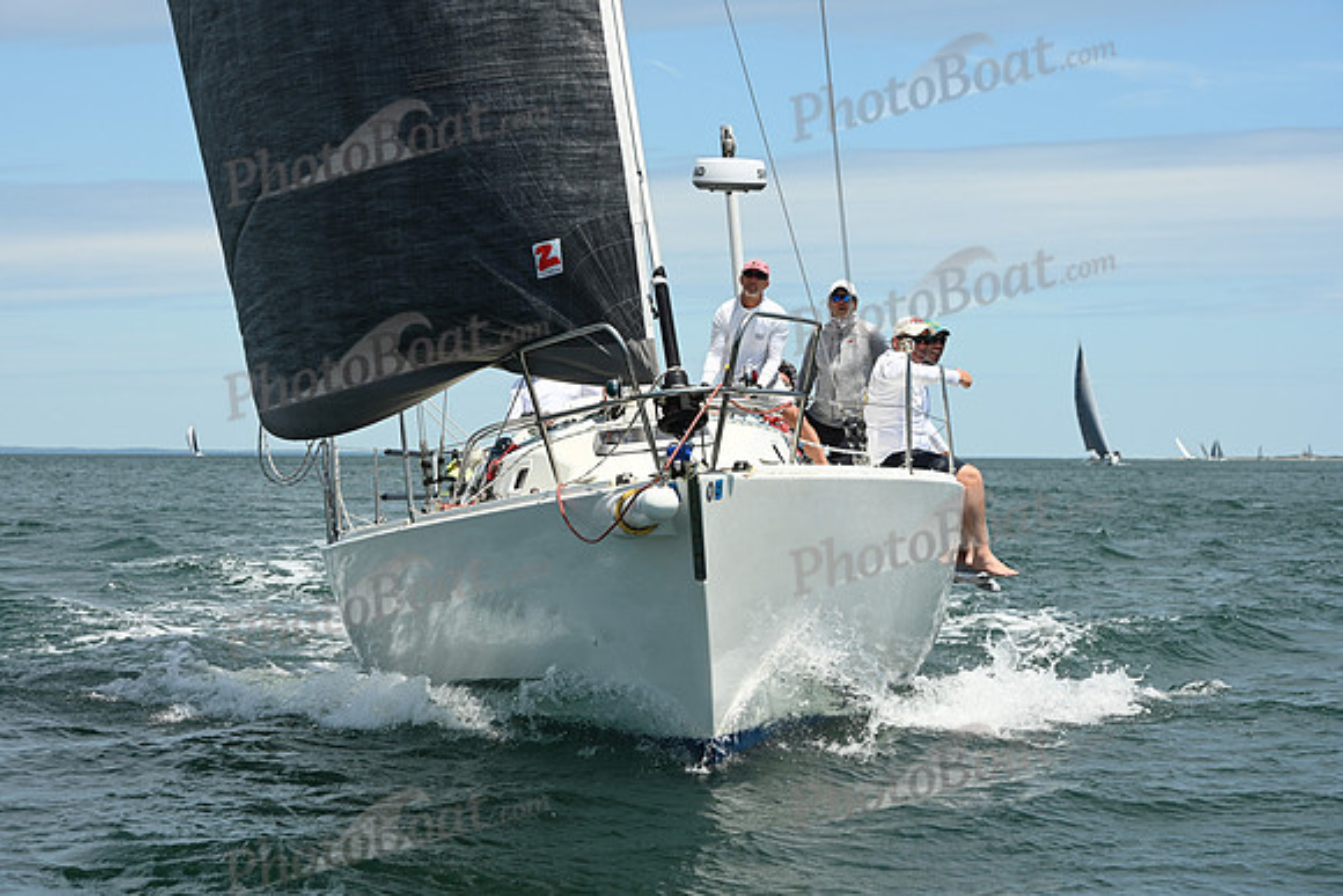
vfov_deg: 13.7
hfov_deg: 20.4
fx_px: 3731
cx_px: 672
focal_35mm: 100
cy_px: 448
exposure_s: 1/1000
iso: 320
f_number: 9
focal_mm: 100
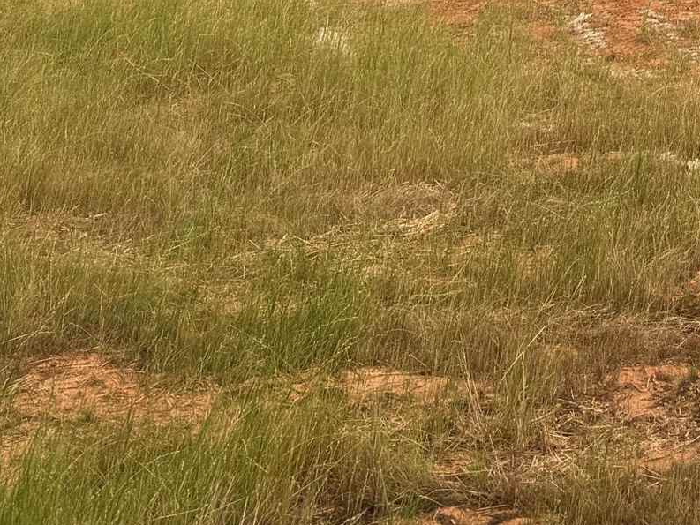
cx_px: 1129
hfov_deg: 18.1
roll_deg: -3.0
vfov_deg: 14.2
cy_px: -396
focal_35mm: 93
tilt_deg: +9.8
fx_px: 1881
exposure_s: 1/121
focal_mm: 6.76
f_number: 1.78
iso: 64
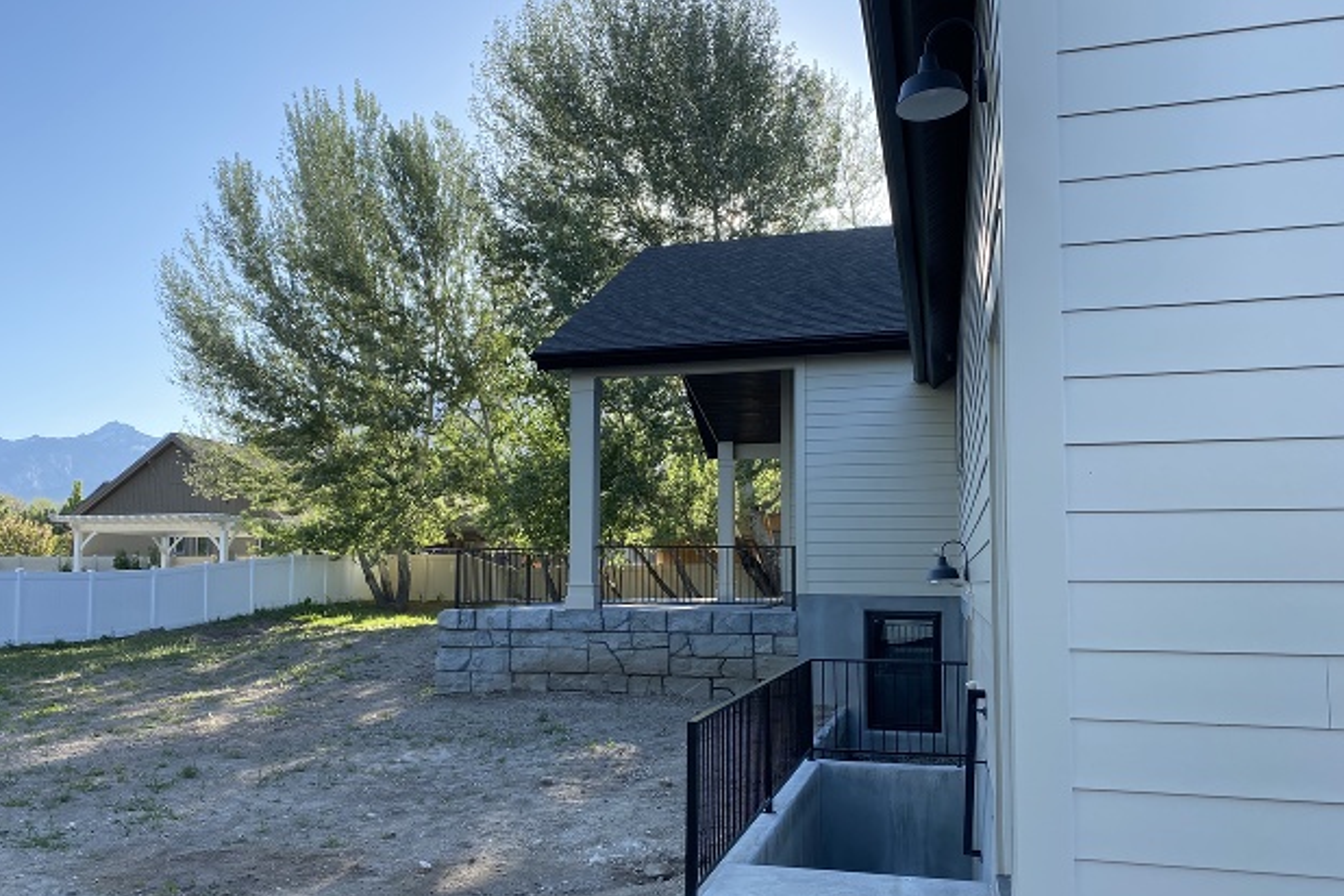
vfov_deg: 46.2
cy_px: 520
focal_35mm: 28
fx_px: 1045
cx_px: 659
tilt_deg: +2.2
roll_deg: -0.8
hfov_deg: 65.5
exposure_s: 1/773
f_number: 1.8
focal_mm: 4.25
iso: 32
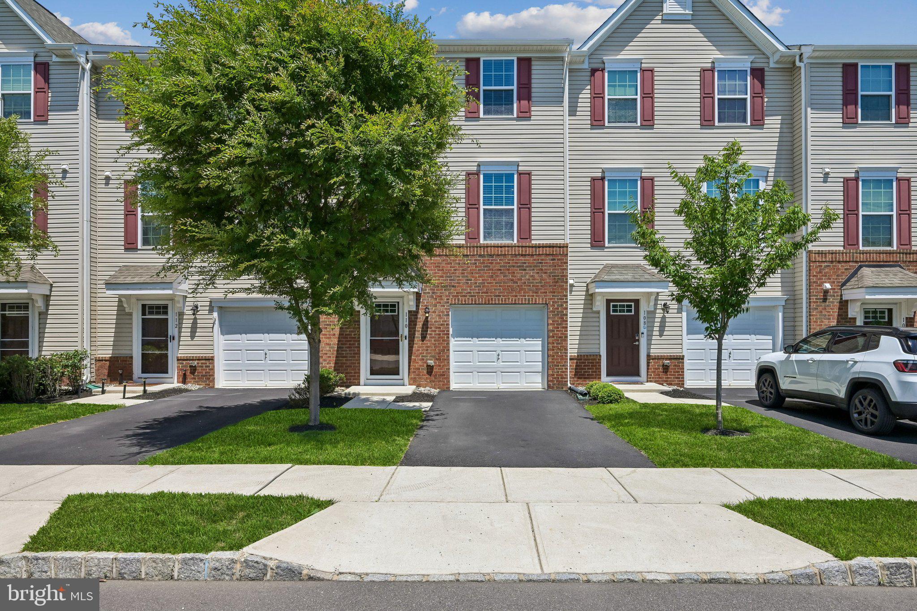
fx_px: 522
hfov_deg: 82.6
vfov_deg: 60.7
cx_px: 458
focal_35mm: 20
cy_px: 306
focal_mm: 20.5
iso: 400
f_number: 11
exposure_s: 1/800
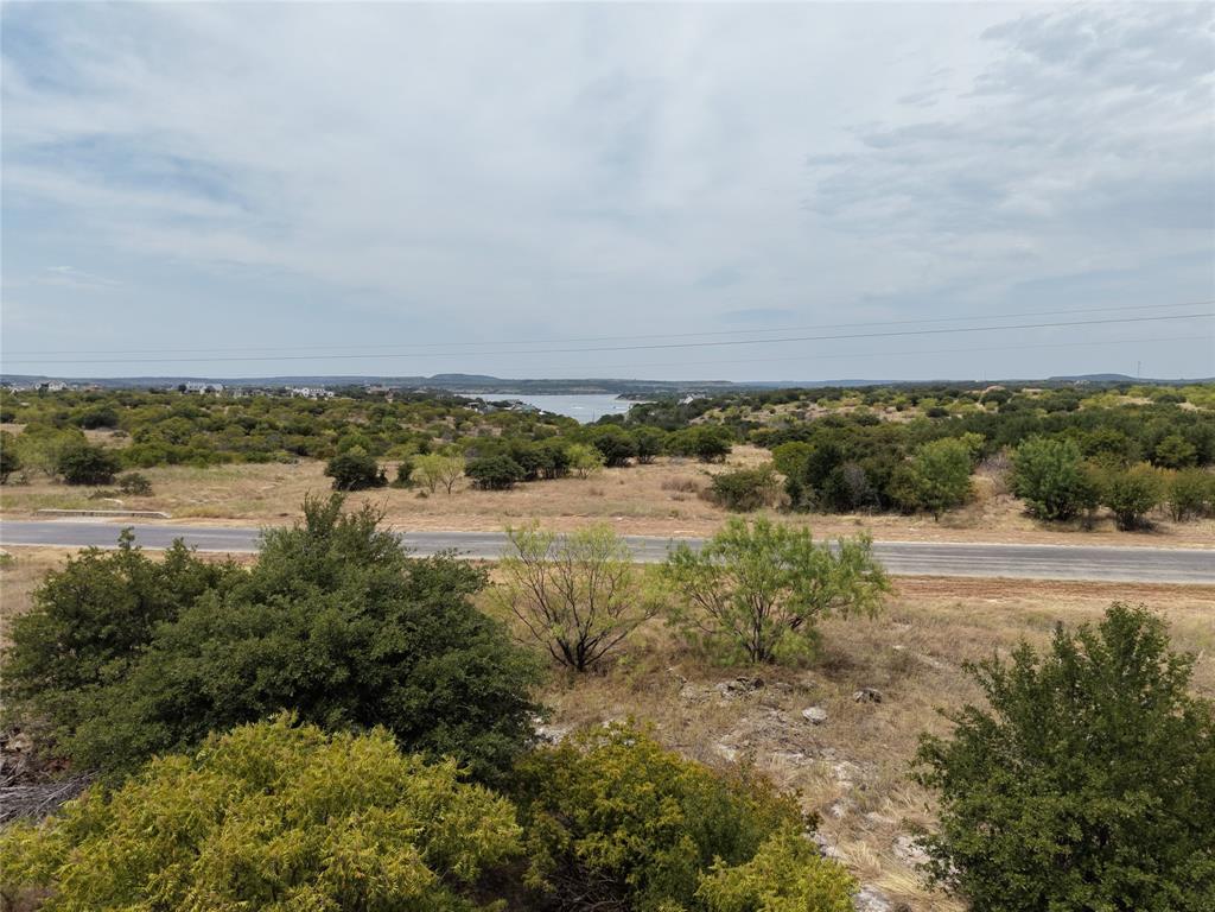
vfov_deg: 56.8
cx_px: 608
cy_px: 456
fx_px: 842
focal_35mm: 24
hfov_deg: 71.6
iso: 250
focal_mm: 8.67
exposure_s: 1/6400
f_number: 1.8
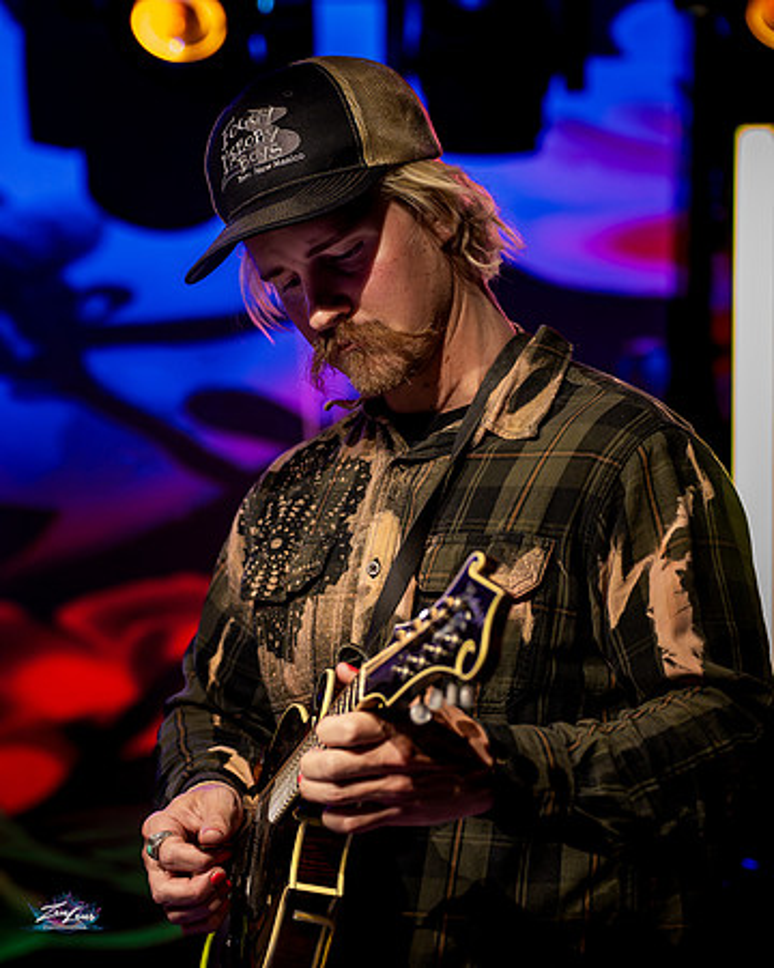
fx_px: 3779
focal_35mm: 132
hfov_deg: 11.7
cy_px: 508
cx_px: 455
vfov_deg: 14.6
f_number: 2.8
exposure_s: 1/400
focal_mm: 88
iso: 6400
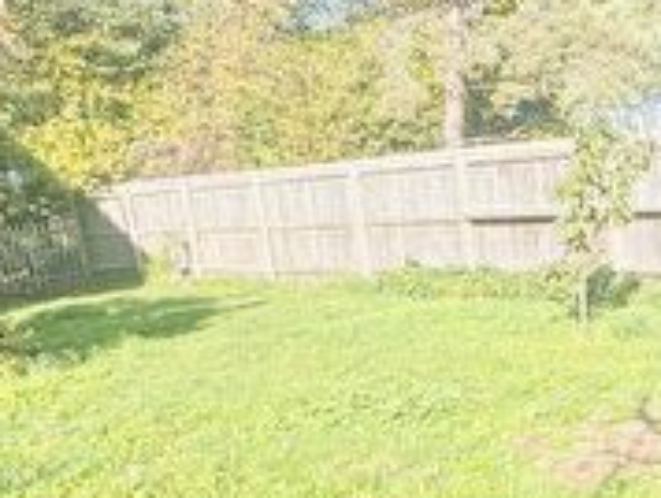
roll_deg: +4.2
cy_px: 518
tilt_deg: -18.1
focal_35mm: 55
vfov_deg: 25.1
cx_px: 605
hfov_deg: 33.0
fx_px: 1052
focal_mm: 2.22
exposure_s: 1/720
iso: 40
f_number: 2.2
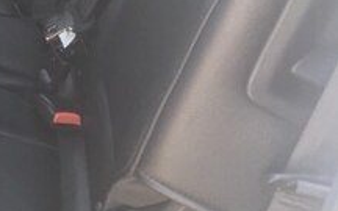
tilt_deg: -15.3
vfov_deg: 13.2
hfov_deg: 19.2
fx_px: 866
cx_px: -175
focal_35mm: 94
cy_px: -95
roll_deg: -0.3
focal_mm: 4.15
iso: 40
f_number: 2.2
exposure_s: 1/100
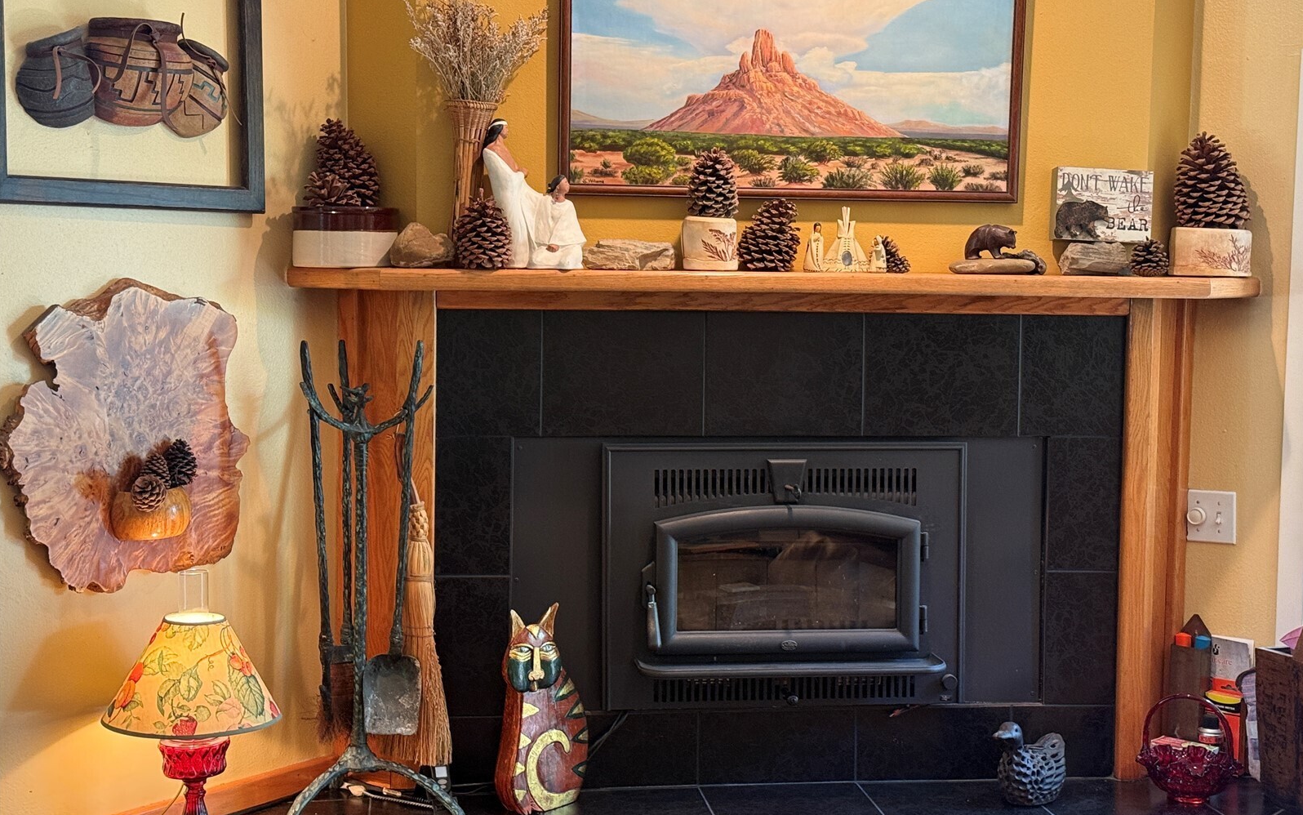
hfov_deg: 39.6
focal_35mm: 51
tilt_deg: -3.9
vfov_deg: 25.3
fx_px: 1811
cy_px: 384
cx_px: 652
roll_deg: -0.8
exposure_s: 1/60
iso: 250
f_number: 1.78
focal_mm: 6.76
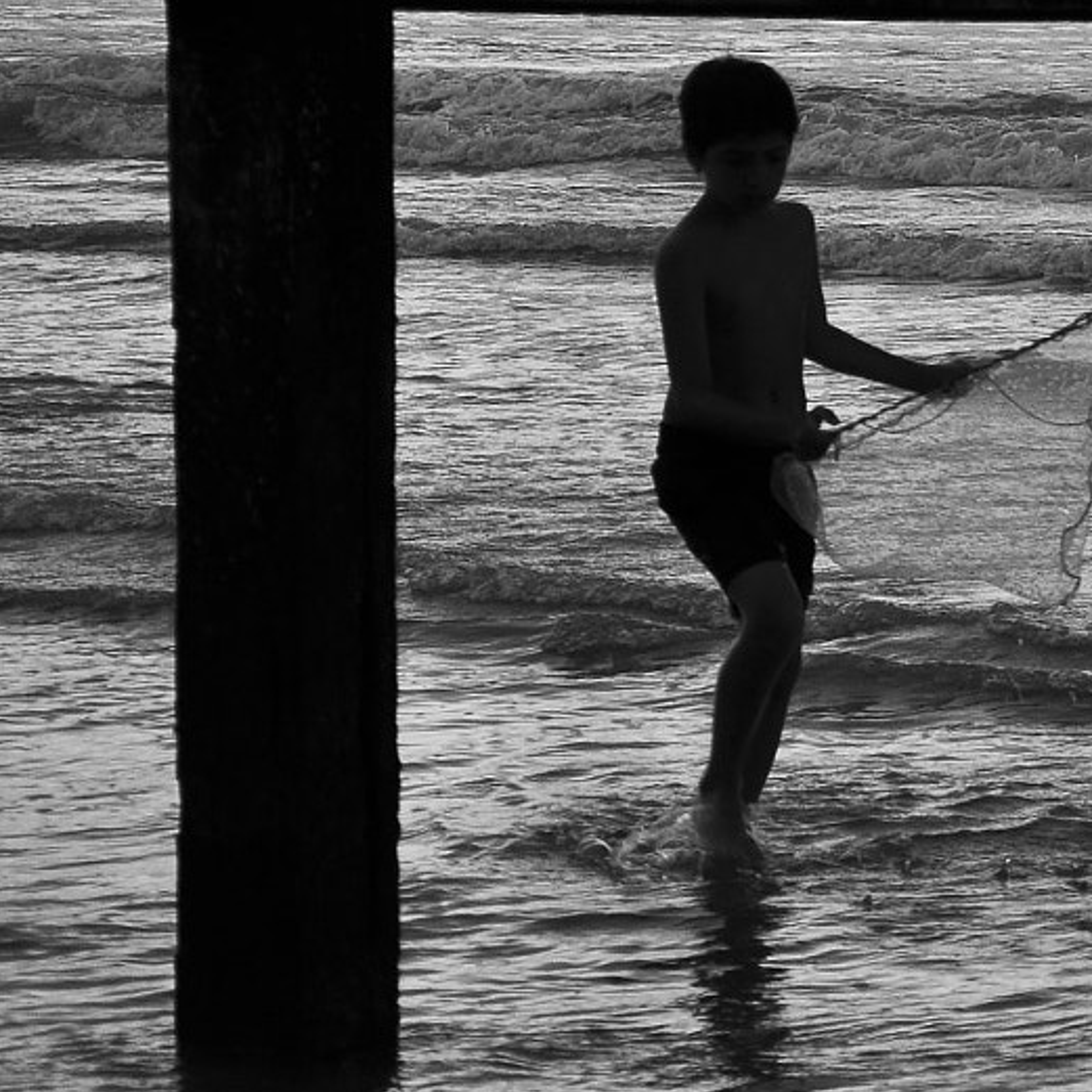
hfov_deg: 7.6
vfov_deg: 7.7
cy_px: 326
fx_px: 8102
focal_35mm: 227
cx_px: 1637
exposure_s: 1/160
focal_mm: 58
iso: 200
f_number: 5
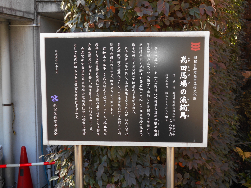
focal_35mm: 50
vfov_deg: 29.1
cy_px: 94
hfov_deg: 38.2
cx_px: 126
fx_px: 363
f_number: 4.5
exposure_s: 1/60
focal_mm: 8.8
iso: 80
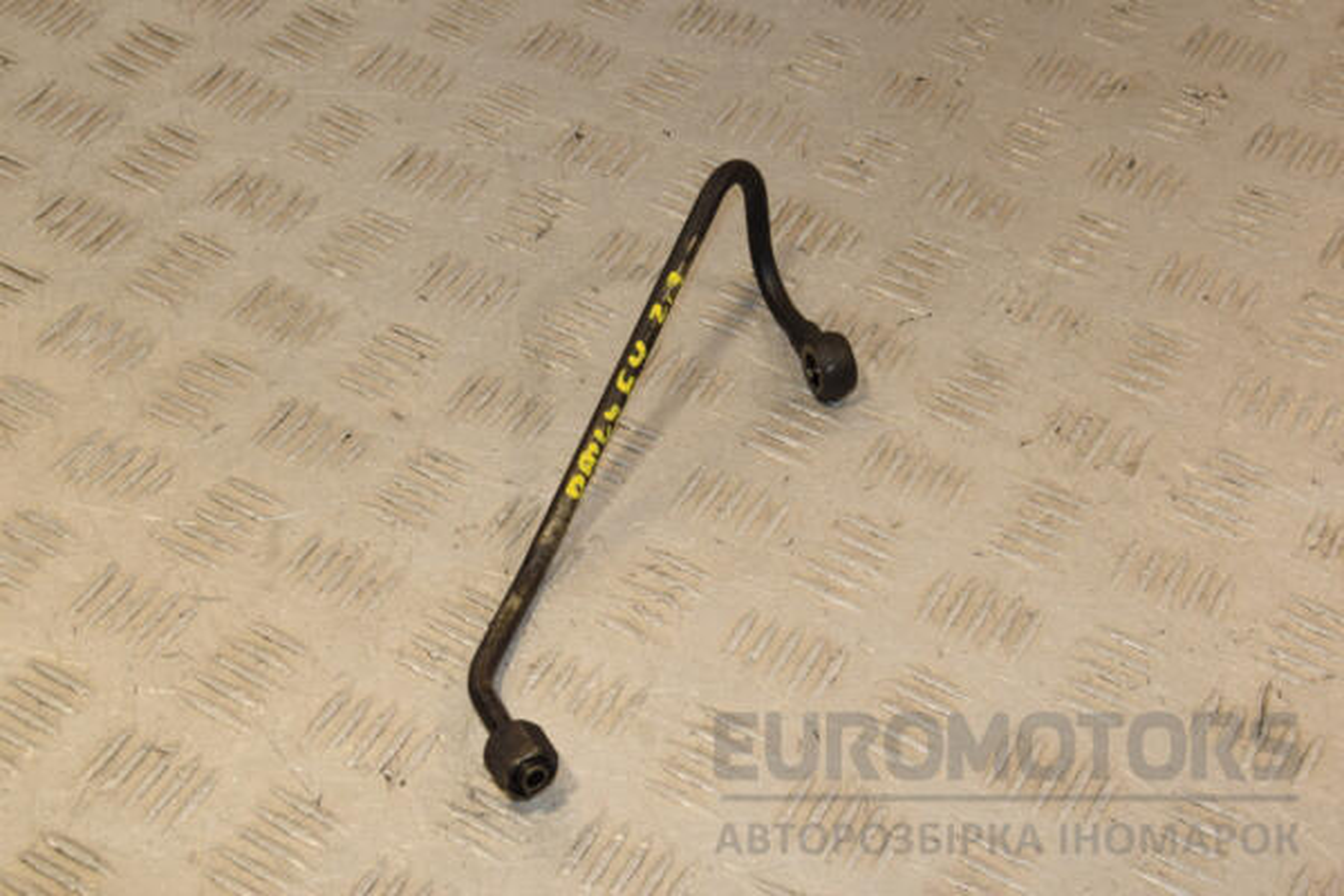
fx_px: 2352
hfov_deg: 31.9
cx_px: 672
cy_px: 448
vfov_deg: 21.6
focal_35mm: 63
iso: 800
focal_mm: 42
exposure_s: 1/200
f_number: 10
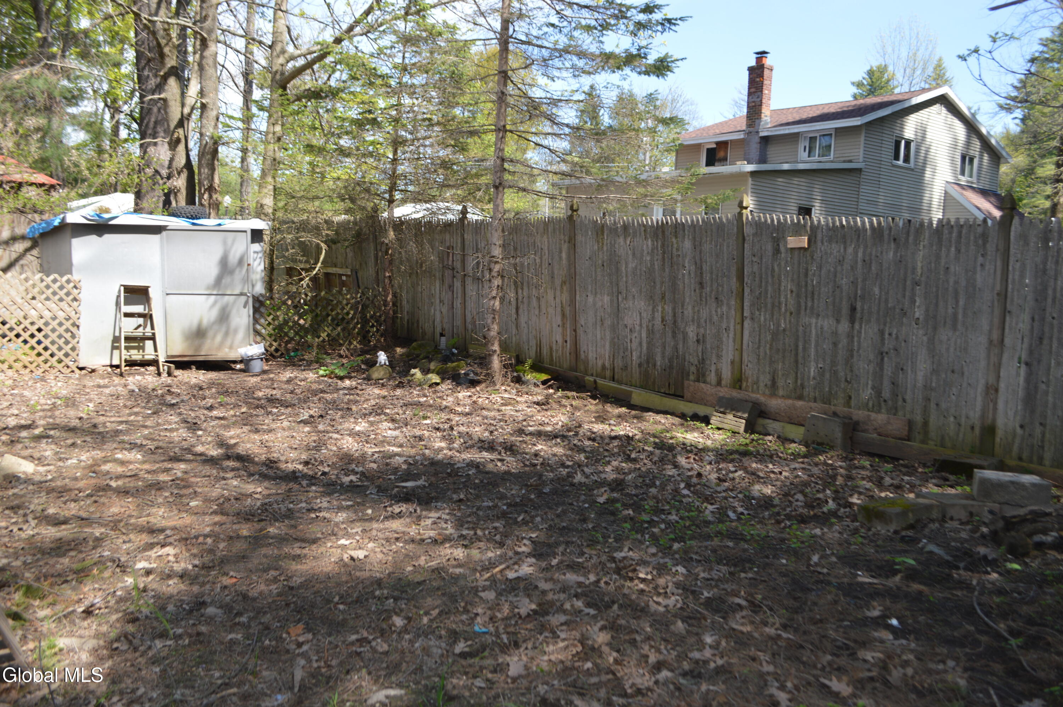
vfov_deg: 43.5
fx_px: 885
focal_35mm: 30
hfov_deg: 62.0
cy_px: 354
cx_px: 532
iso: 100
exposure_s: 1/200
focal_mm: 20
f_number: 5
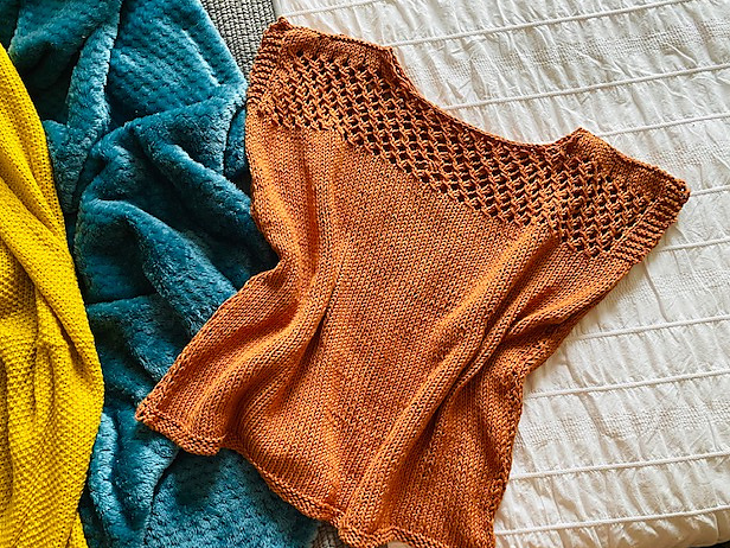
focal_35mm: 27
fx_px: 569
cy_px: 283
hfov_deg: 65.3
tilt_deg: -83.7
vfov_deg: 51.3
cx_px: 352
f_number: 1.8
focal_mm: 4.25
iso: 200
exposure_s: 1/60
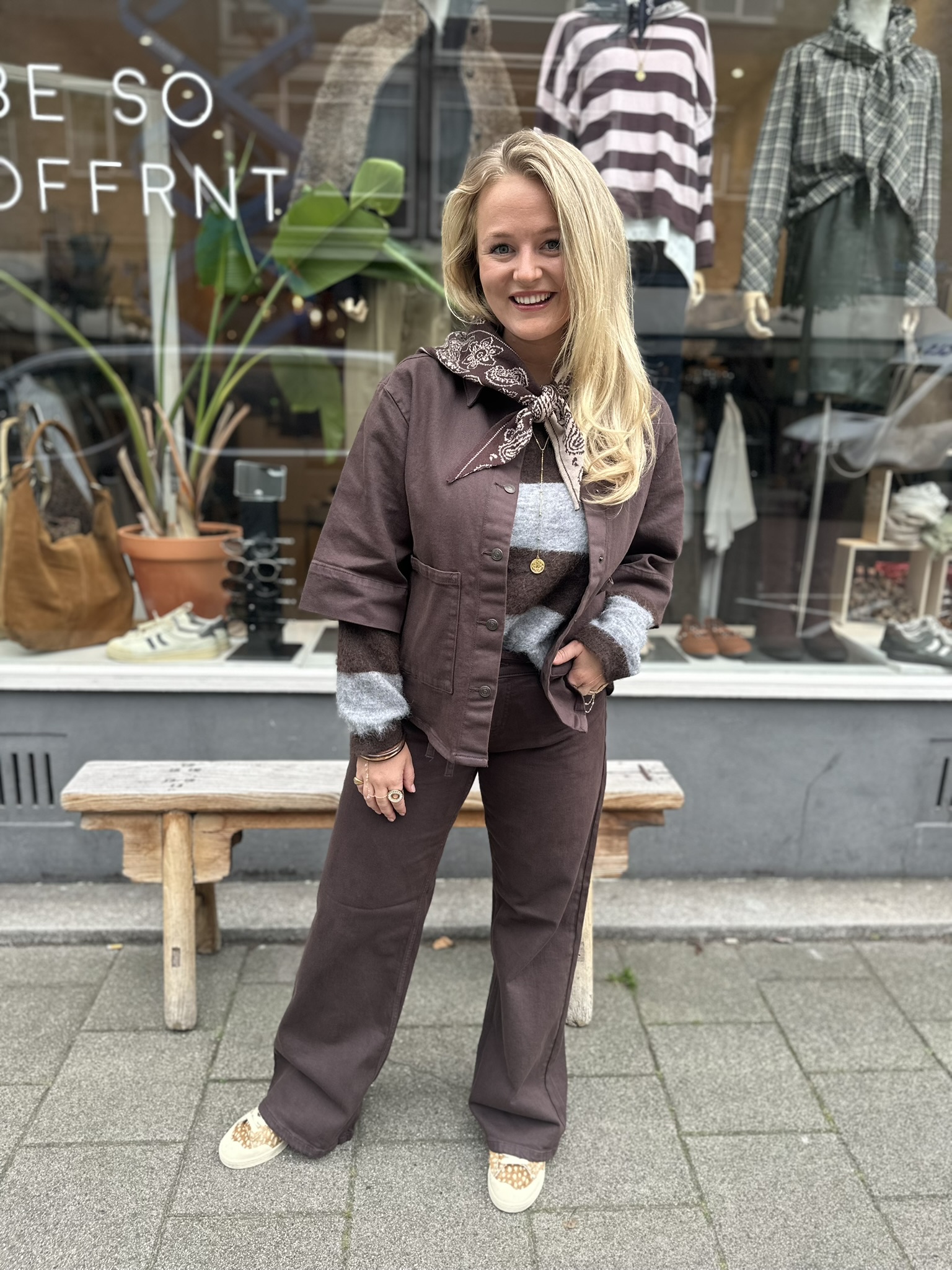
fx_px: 880
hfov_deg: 56.8
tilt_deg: -14.1
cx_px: 476
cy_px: 635
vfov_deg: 71.6
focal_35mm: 24
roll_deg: -1.9
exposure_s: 1/341
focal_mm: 6.86
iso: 80
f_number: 1.78
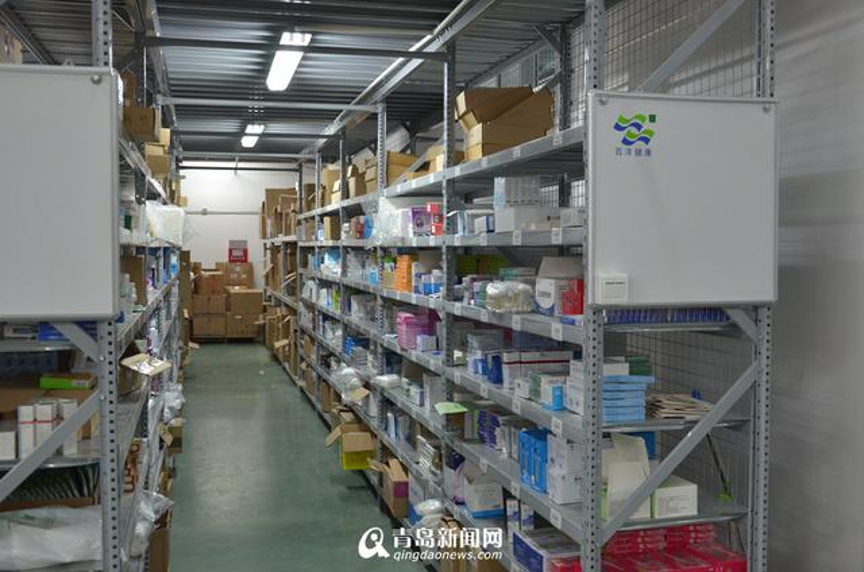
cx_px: 432
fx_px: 898
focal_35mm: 38
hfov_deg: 51.4
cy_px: 286
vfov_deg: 35.3
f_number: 5.6
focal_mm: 25
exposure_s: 1/40
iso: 1000
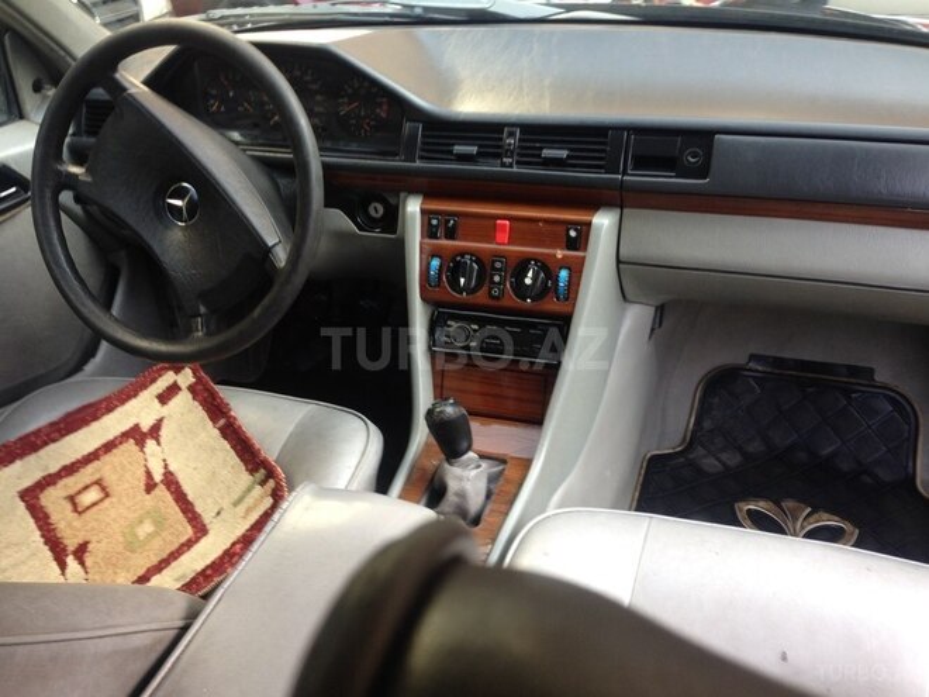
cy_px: 348
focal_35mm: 33
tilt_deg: -23.1
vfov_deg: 42.9
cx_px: 464
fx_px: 886
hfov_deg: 55.4
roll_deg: +2.5
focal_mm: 4.12
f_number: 2.4
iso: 50
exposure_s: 1/60
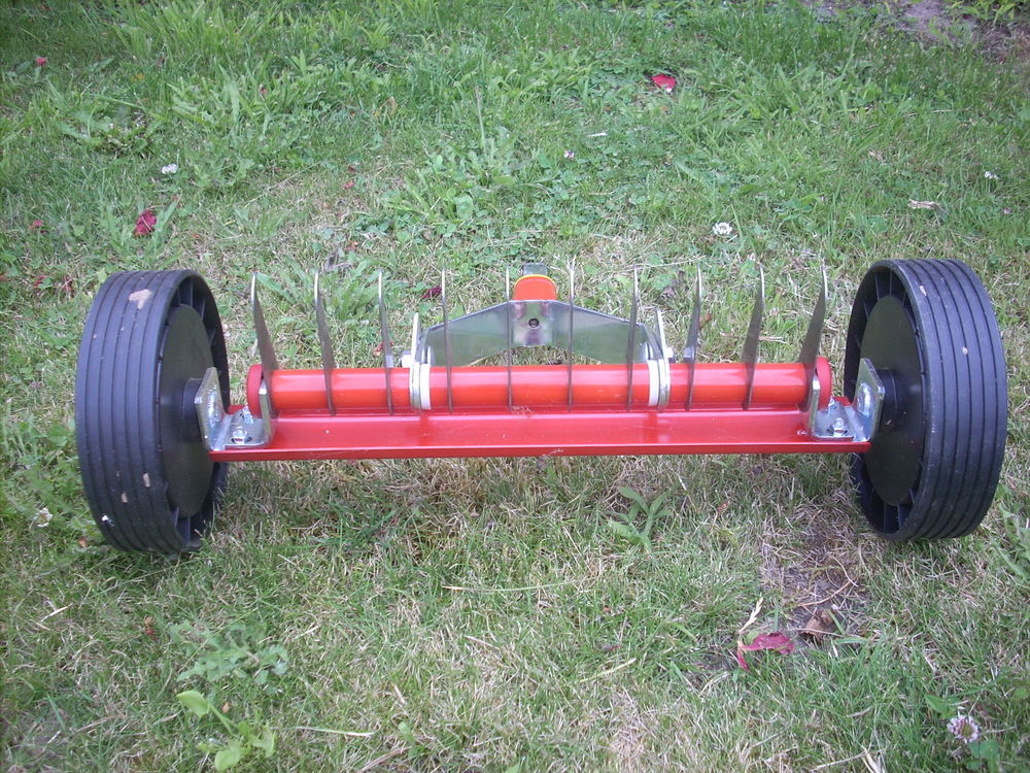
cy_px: 386
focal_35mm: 37
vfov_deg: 38.7
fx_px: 1101
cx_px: 515
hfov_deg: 50.1
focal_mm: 6.2
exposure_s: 1/136
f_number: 2.8
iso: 64
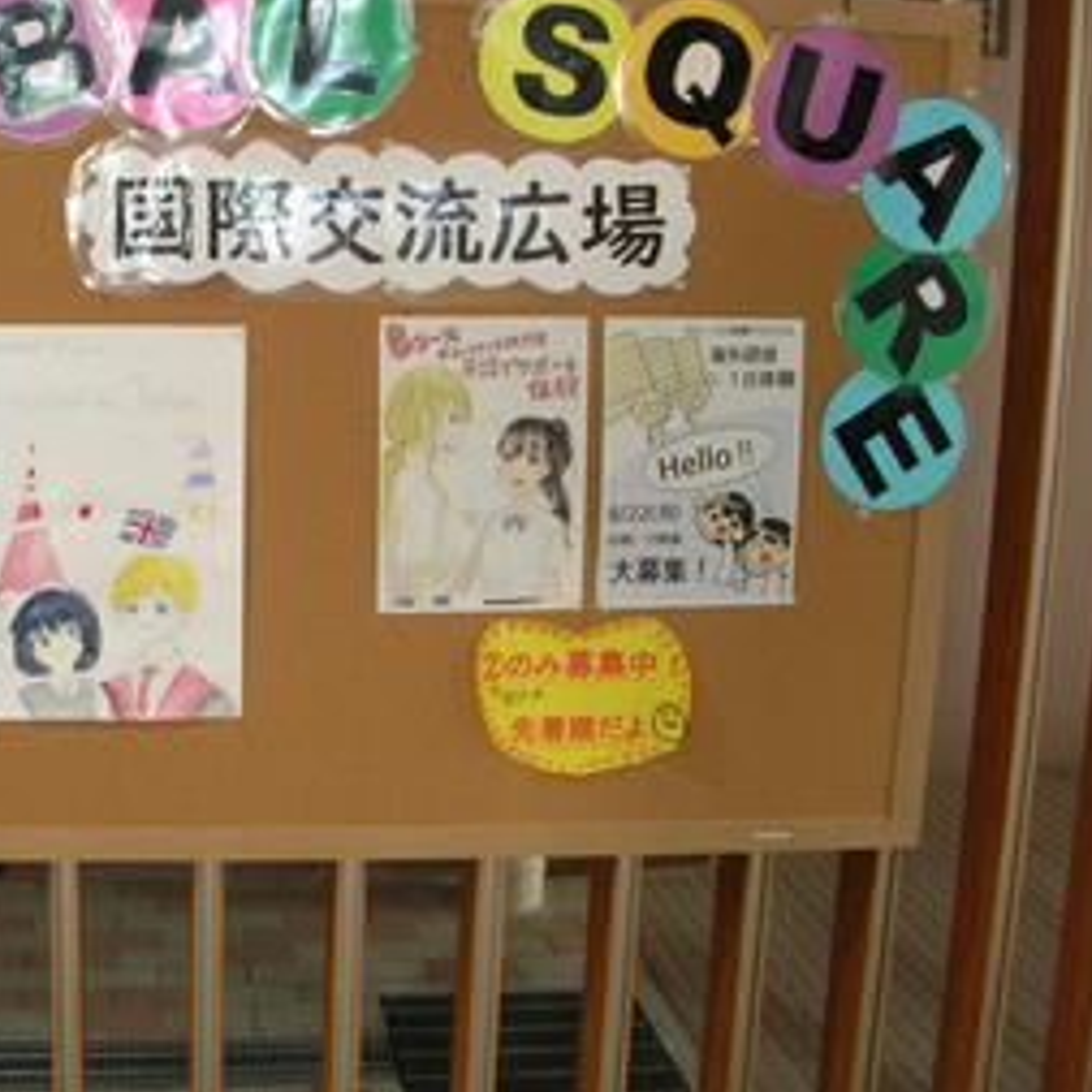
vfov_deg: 34.7
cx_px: 345
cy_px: 501
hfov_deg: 34.3
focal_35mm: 49
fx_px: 1749
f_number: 2.8
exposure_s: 1/6.2
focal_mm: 5.8
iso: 50
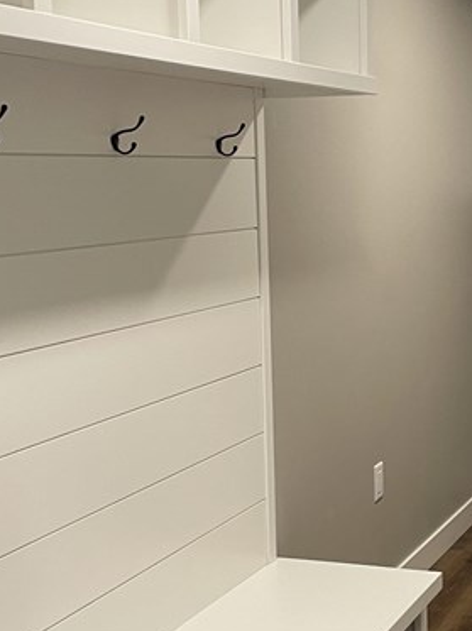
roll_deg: +1.0
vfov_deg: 29.0
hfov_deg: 21.5
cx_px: 413
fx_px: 1220
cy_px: 315
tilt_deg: -7.8
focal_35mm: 67
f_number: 1.6
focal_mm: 4.2
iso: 125
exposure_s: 1/60
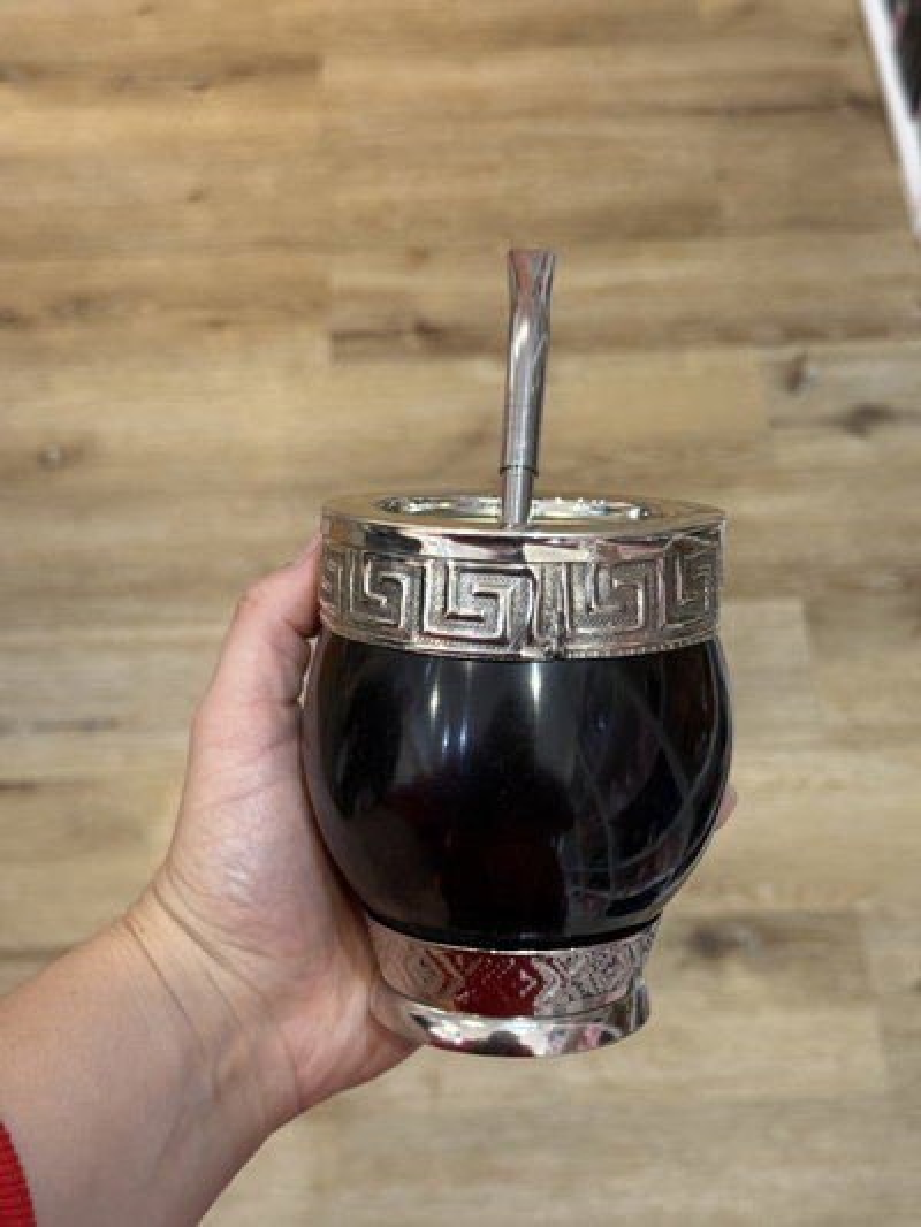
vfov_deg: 39.6
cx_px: 460
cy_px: 614
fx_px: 1702
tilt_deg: -56.6
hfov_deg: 30.3
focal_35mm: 48
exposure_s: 1/50
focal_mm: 6.76
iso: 200
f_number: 1.78
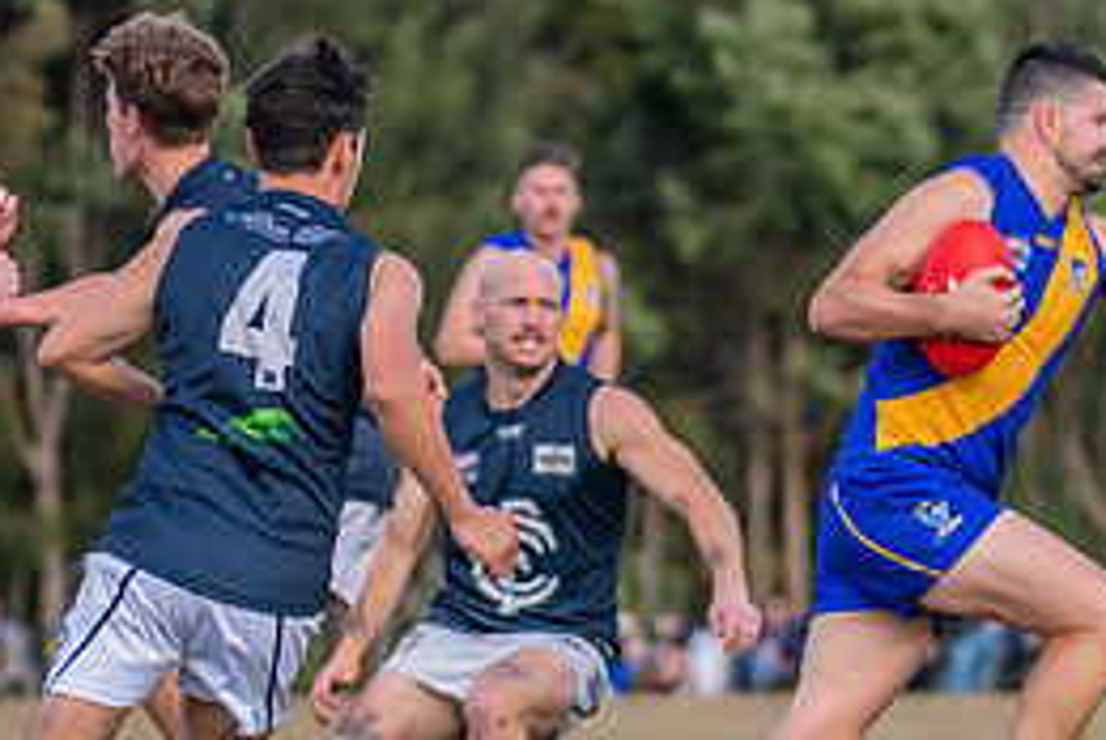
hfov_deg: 4.9
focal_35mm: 420
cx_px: 667
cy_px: 510
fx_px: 12918
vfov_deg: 3.3
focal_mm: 170
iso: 800
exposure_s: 1/2000
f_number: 4
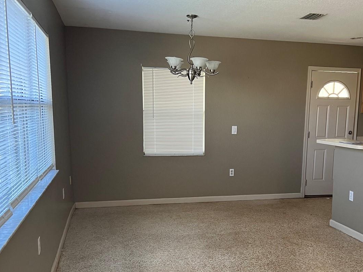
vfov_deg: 36.6
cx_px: 219
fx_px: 409
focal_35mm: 39
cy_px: 171
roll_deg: -0.9
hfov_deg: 47.6
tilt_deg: -9.0
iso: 125
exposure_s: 1/89
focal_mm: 5.7
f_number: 1.5
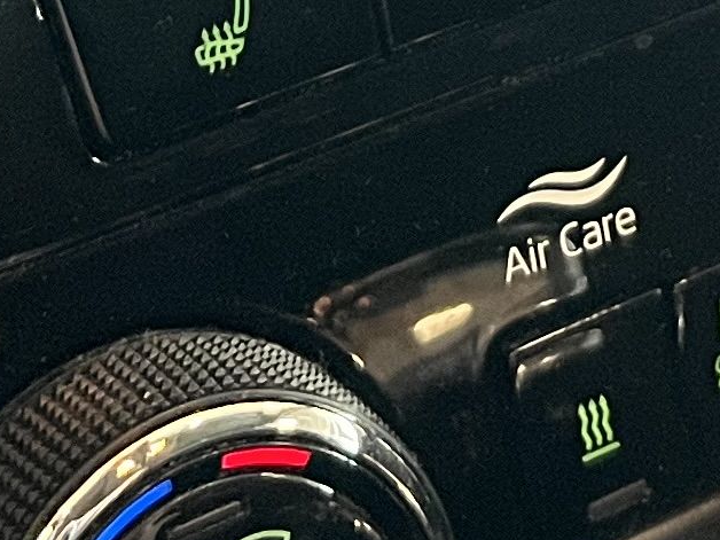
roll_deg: -1.9
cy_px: -890
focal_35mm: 167
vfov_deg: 8.0
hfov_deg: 11.8
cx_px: 518
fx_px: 3474
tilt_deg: -24.1
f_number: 1.6
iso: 320
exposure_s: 1/51
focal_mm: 5.1
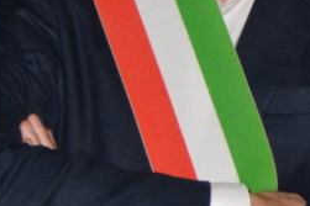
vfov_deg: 5.3
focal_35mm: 260
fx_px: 2237
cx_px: 396
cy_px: 8
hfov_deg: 7.8
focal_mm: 34
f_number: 5.6
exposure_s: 1/30
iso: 200
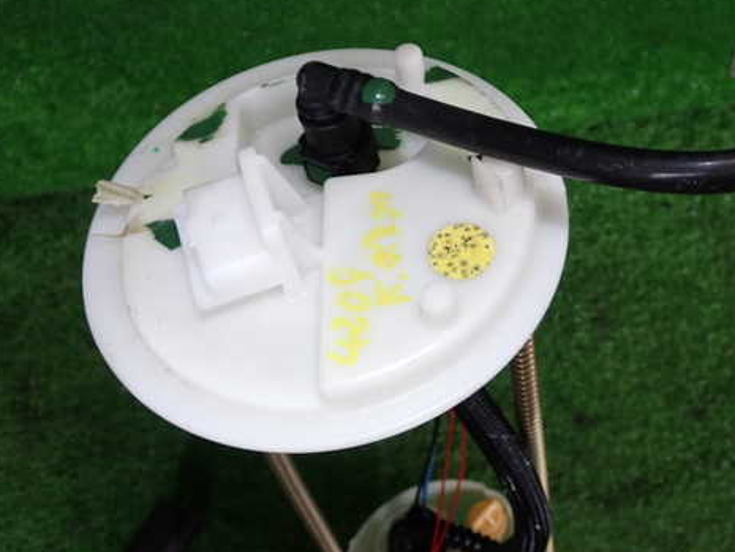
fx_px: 1041
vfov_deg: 29.7
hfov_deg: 38.6
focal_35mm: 49
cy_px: 244
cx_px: 465
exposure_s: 1/60
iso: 200
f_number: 2.7
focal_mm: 6.83
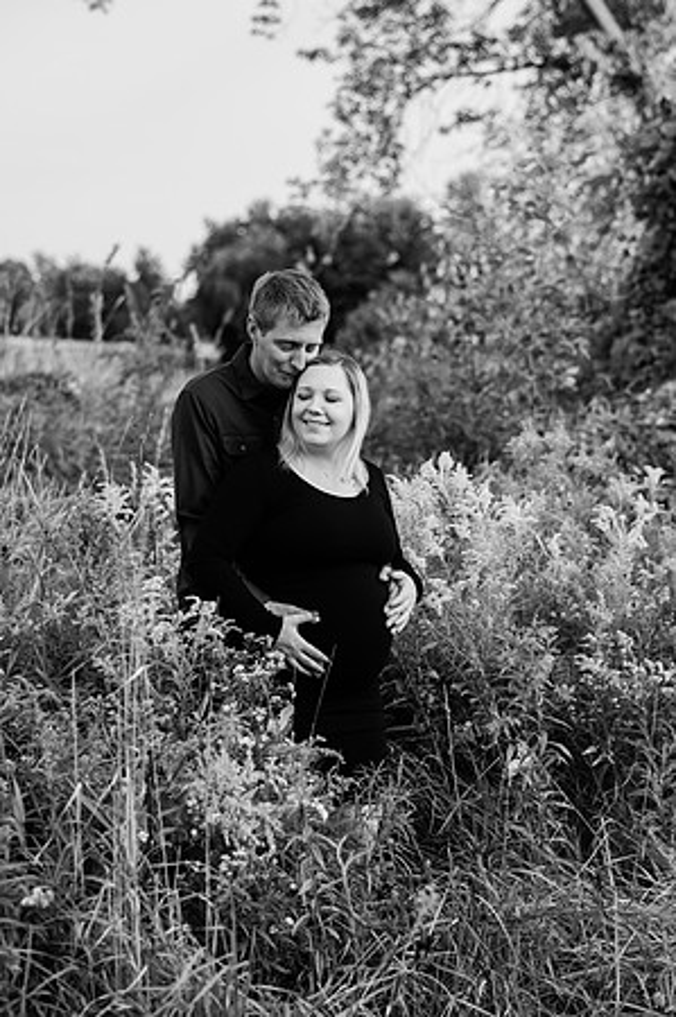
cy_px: 508
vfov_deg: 34.5
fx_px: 1637
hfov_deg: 23.3
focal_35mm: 58
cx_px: 338
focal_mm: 58
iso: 200
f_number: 2.8
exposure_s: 1/640
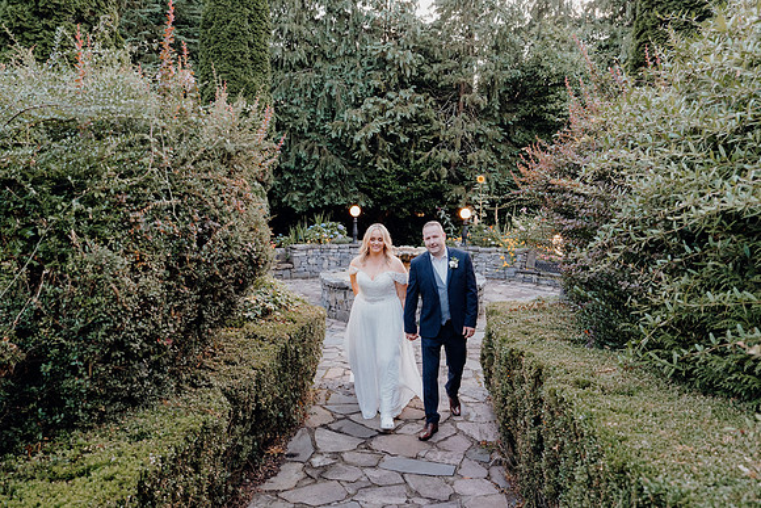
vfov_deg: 48.0
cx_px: 380
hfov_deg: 67.4
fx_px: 571
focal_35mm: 27
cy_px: 254
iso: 4000
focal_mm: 27
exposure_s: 1/160
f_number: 3.5
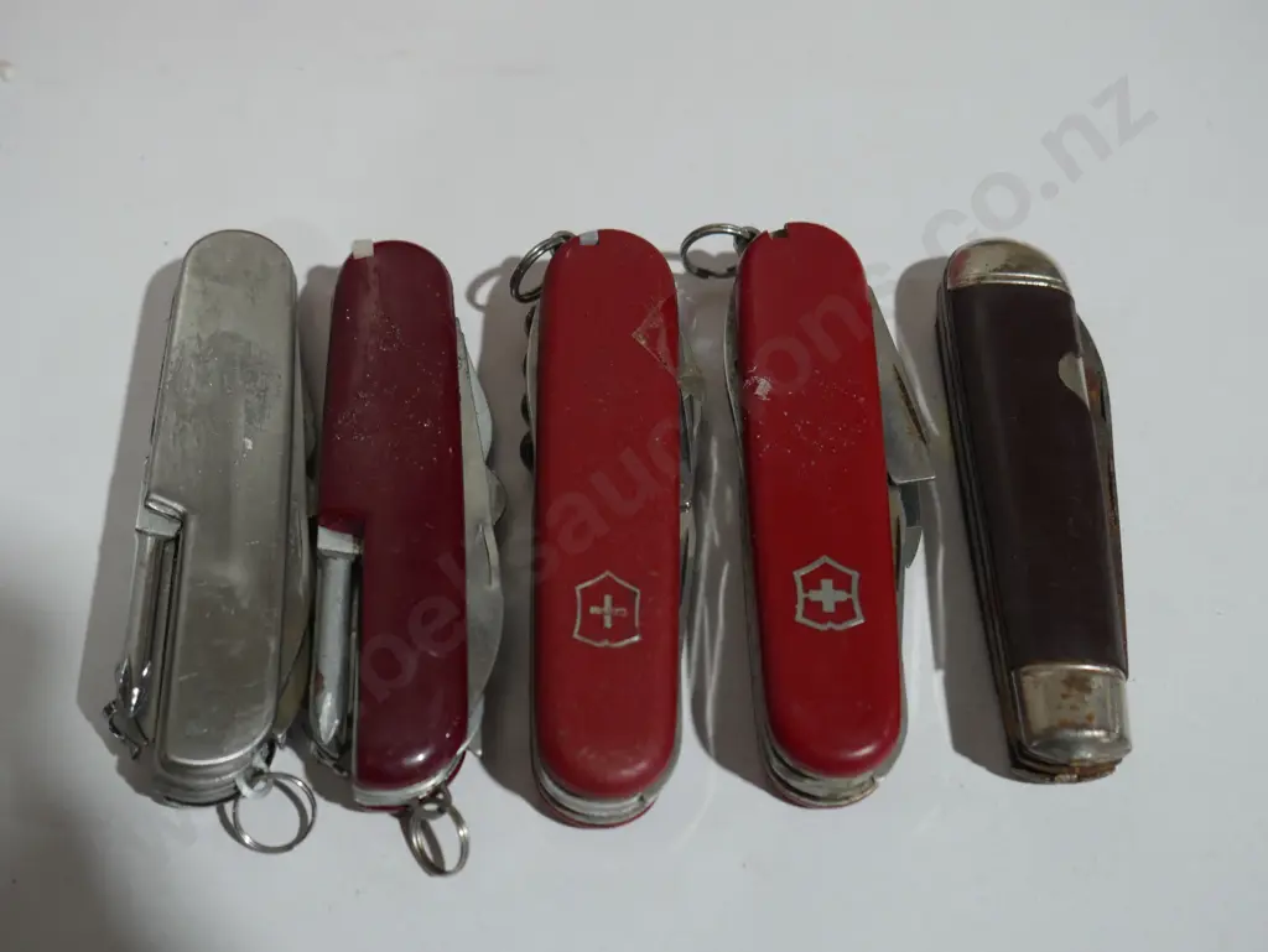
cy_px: 476
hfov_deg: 41.2
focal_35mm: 46
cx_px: 634
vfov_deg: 31.5
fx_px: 1686
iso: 400
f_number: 5.1
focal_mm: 23
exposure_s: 1/60
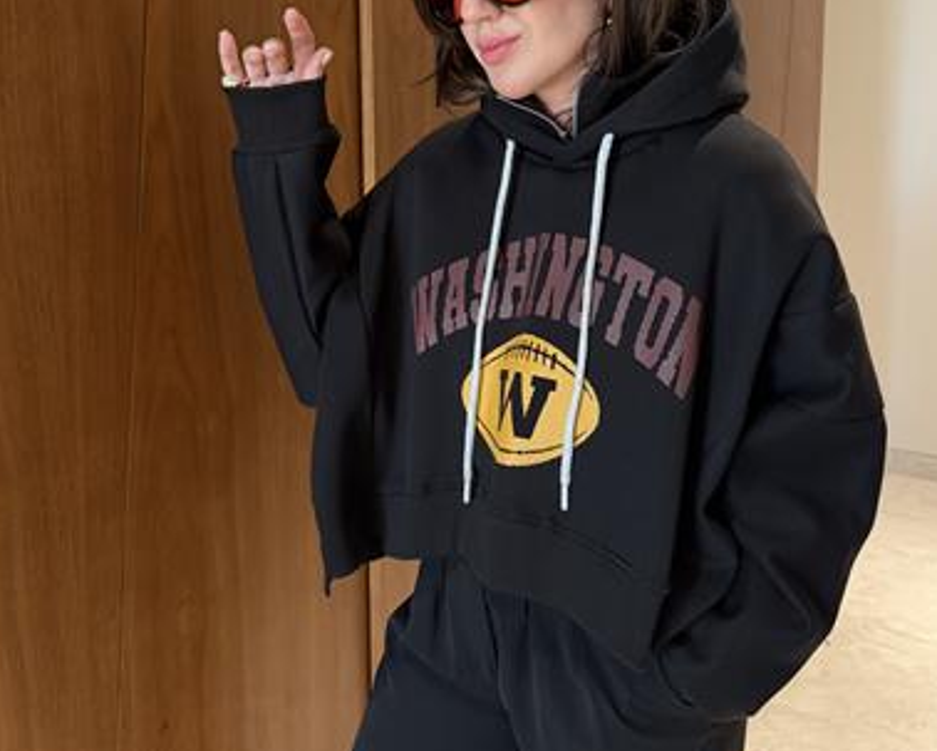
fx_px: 916
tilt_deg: -6.3
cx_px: 473
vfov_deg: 44.0
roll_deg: +0.0
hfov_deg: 54.2
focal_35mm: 33
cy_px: 259
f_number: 1.78
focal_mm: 6.76
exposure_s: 1/50
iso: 800
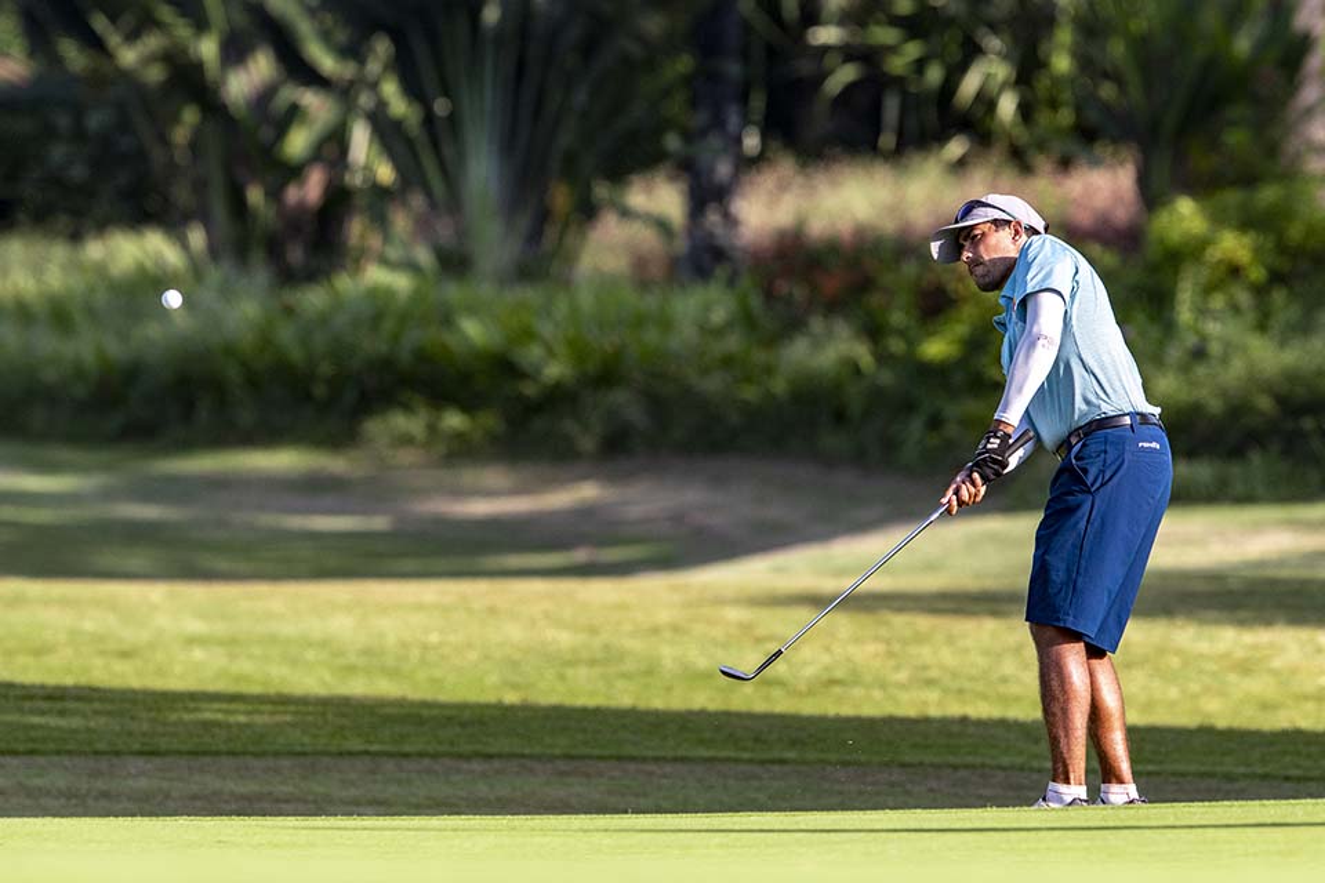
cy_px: 442
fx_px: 14721
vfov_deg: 3.4
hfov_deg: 5.2
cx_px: 662
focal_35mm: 400
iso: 400
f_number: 5.6
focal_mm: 400
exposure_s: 1/2000
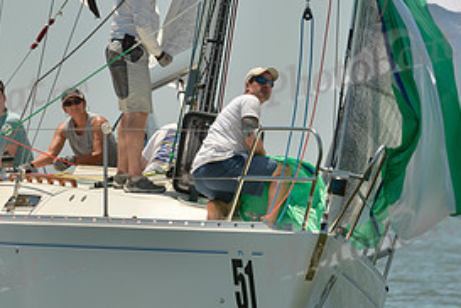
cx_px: 177
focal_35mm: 510
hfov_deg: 4.0
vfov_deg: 2.7
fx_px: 6530
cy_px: 175
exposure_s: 1/1600
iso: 200
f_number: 5.6
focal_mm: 240
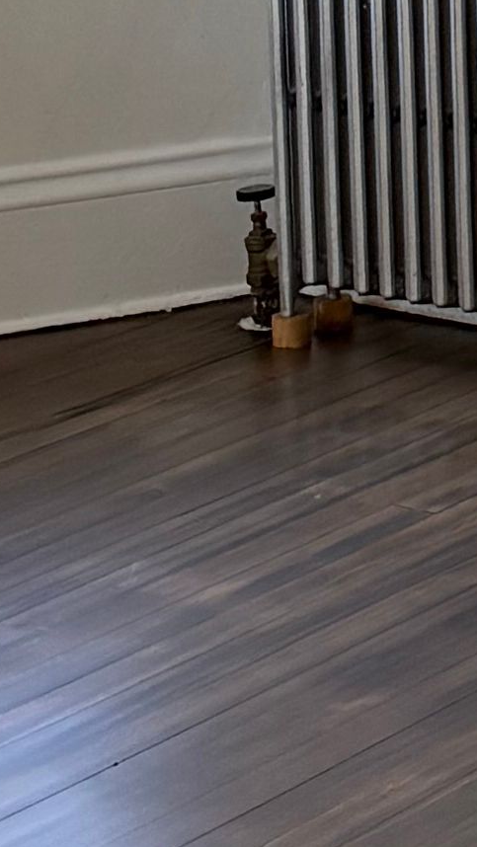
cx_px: 963
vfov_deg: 12.0
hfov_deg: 6.8
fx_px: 3910
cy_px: -255
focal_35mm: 174
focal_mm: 6.76
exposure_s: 1/171
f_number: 1.78
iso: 200
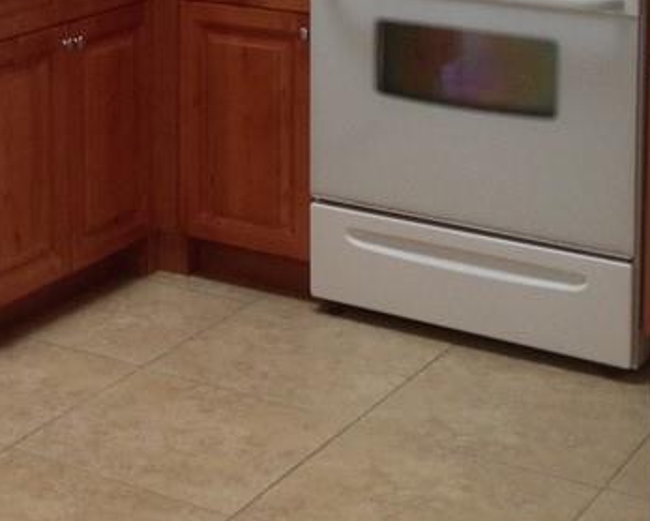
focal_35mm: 95
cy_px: -150
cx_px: -2
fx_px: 1829
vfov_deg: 15.5
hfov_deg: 19.6
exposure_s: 1/20
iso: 125
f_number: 2.4
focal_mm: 4.12
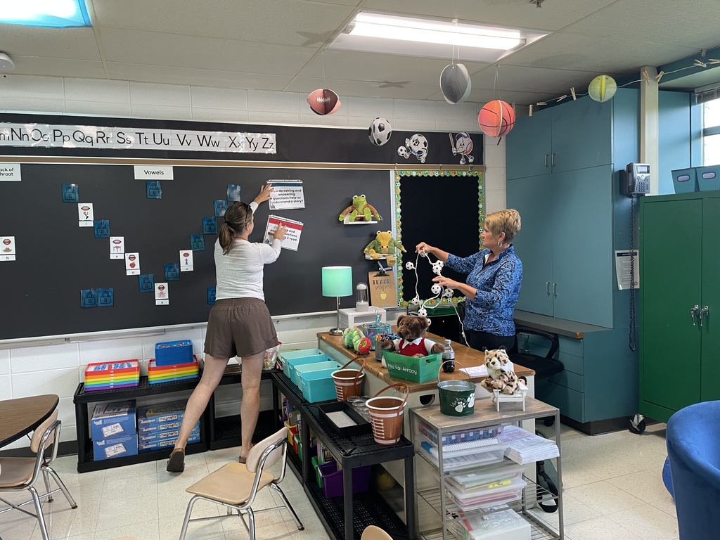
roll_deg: +2.7
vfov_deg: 53.1
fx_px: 541
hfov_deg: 67.3
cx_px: 360
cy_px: 270
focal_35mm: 26
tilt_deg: -2.8
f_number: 1.6
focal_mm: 4.2
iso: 80
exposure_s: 1/60
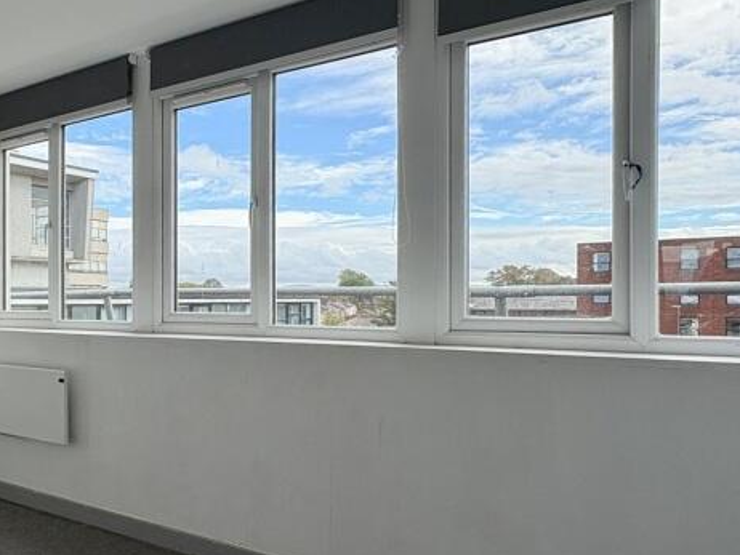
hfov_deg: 54.4
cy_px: 307
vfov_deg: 45.4
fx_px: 663
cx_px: 151
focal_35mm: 31
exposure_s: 1/787
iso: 40
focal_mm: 2.22
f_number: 2.2
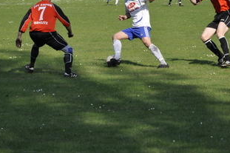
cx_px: 138
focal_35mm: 205
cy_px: 31
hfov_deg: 10.0
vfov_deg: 6.7
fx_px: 1308
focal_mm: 85
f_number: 5.6
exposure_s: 1/1600
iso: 400
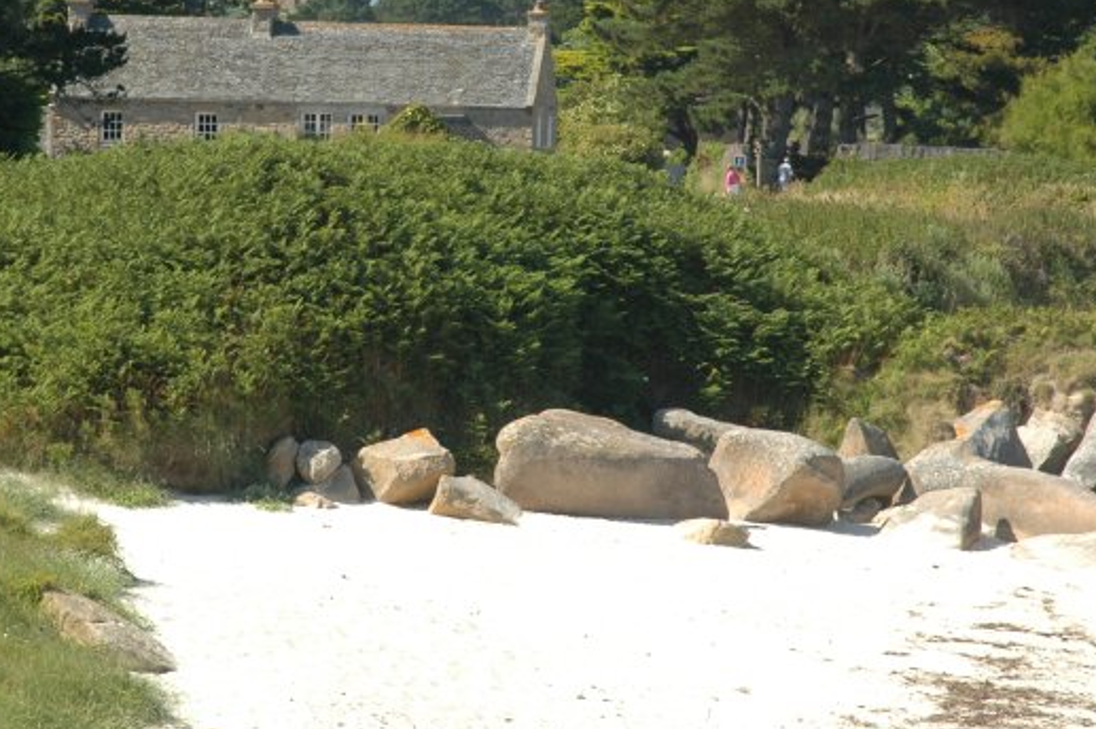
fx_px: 4381
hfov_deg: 14.2
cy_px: 180
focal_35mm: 144
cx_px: 346
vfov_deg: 9.5
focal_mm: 62
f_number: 7.1
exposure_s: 1/80
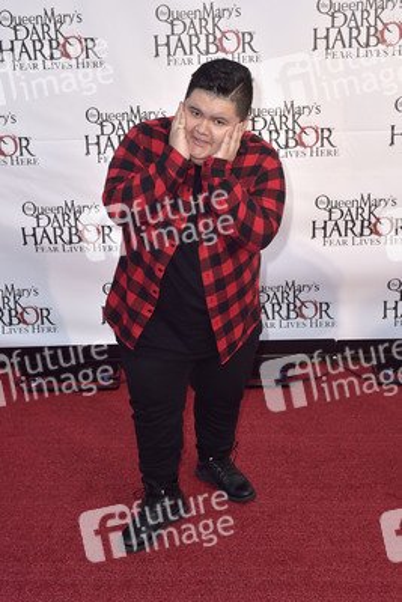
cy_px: 301
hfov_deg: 35.1
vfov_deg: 50.7
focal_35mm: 38
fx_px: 636
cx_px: 201
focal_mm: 38
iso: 250
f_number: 5.6
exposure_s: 1/250
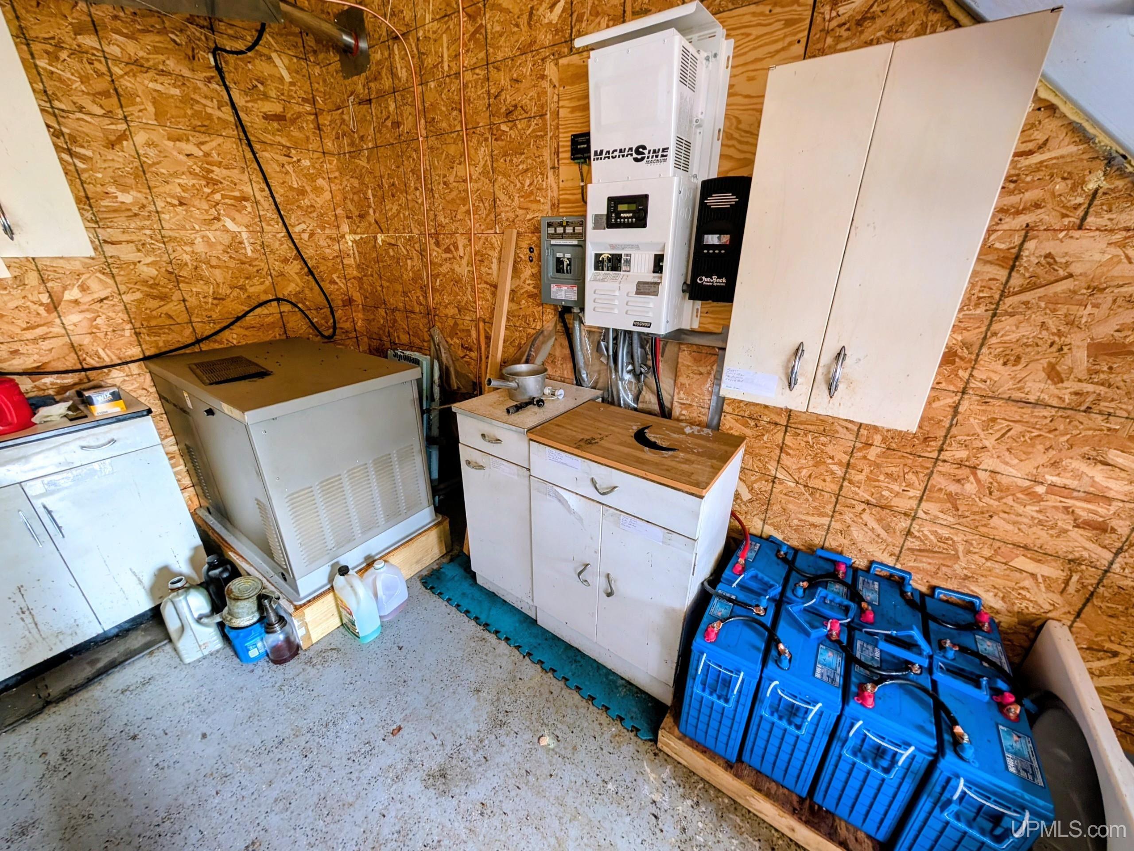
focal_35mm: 12
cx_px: 567
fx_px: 393
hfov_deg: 110.5
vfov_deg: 94.5
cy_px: 426
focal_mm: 2.02
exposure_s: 1/28.9
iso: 155
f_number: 1.7
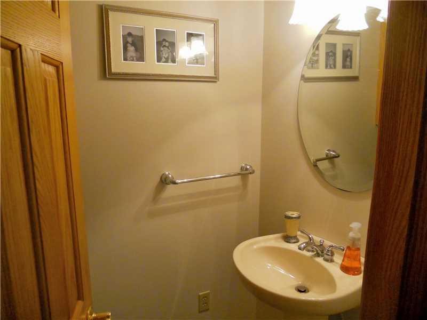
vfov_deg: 51.4
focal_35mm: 27
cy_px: 160
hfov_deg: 65.3
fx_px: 333
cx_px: 214
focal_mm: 4.9
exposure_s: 1/30
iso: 320
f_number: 3.2
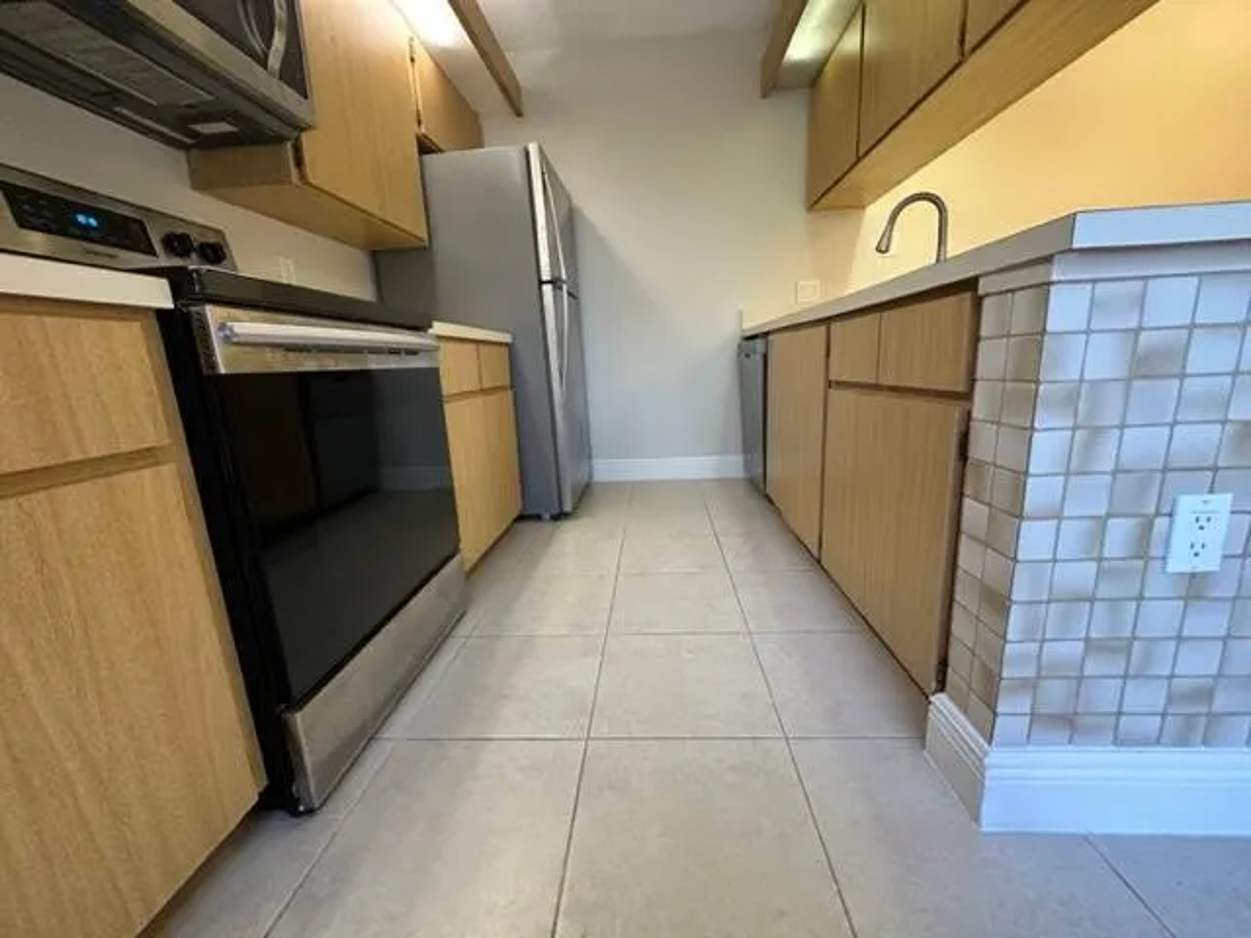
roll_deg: +3.2
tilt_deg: -11.7
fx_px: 506
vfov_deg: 85.7
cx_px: 626
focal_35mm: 14
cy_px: 469
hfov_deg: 102.1
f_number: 2.2
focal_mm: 2.22
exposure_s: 1/60
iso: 250
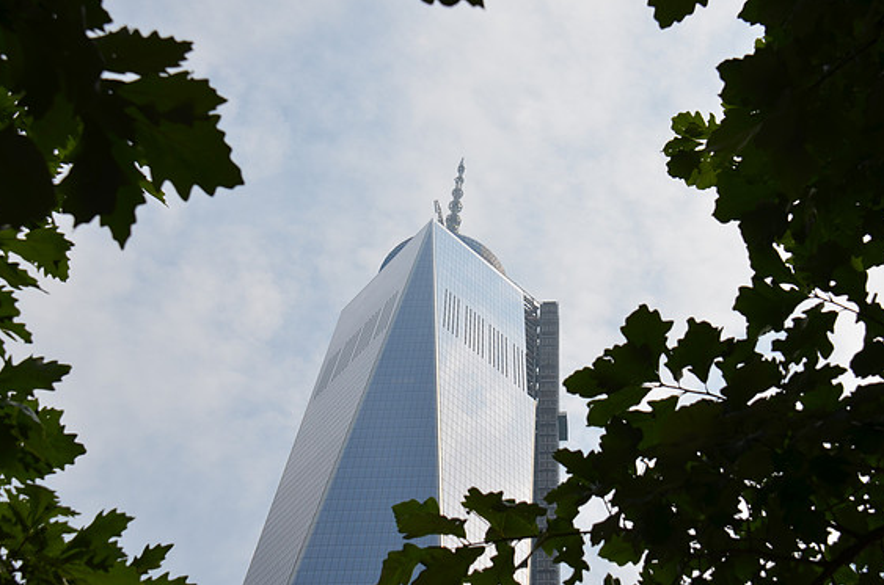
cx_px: 444
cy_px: 285
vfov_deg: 19.9
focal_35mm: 68
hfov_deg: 29.7
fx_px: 1666
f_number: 9
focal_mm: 44
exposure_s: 1/320
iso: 100
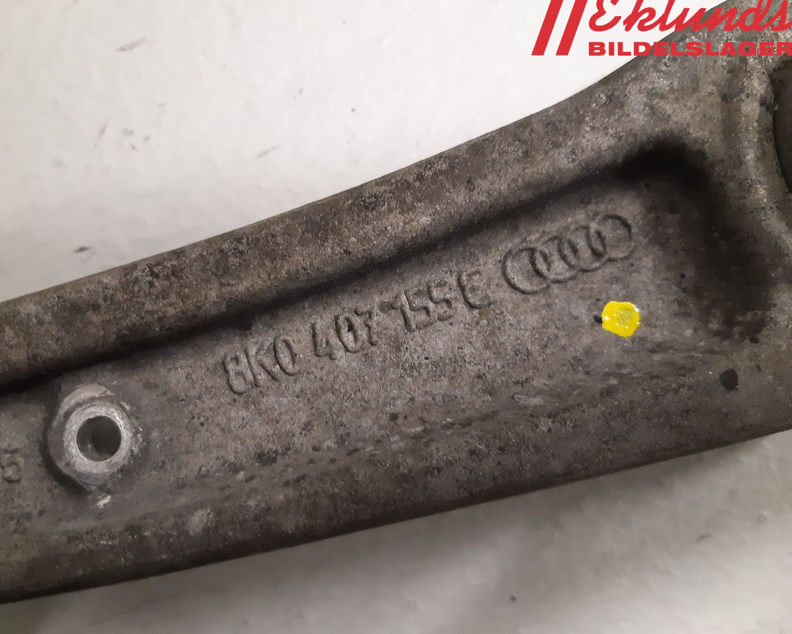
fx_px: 656
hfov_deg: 62.1
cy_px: 311
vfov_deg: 51.5
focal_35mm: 28
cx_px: 356
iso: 250
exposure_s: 1/33
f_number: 1.7
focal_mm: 3.93
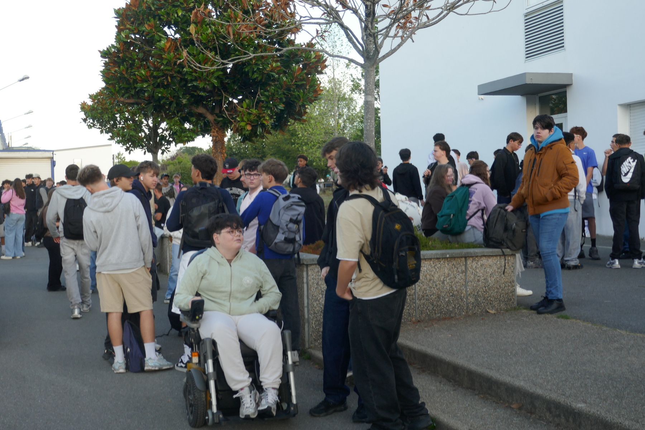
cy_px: 215
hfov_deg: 38.9
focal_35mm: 51
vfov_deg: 26.5
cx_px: 322
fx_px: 914
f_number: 4.1
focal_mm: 18.6
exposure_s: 1/80
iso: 160
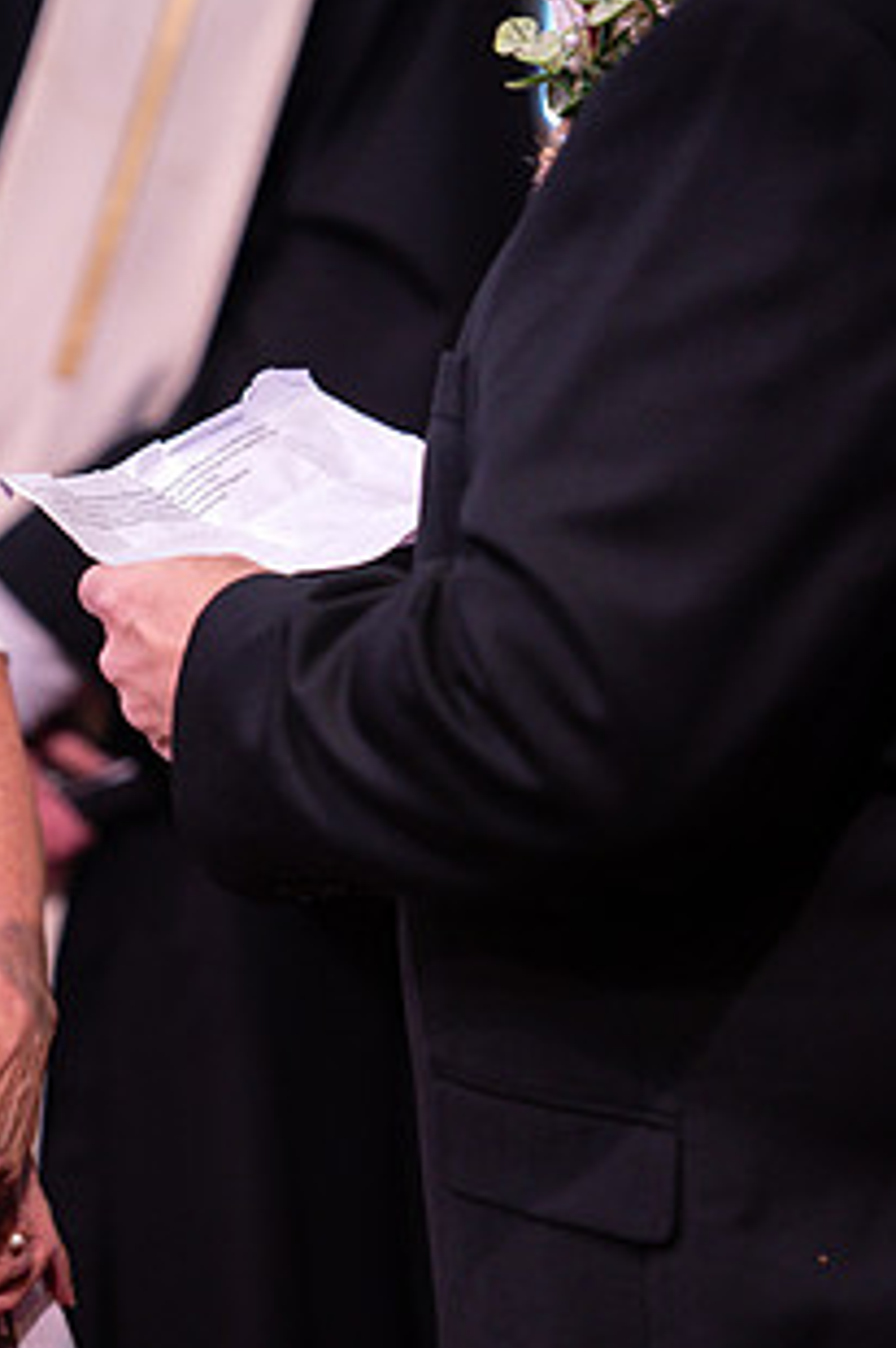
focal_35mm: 253
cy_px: 798
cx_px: 91
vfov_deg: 8.1
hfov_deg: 5.4
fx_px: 9466
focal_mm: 135
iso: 800
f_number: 2.8
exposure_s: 1/200
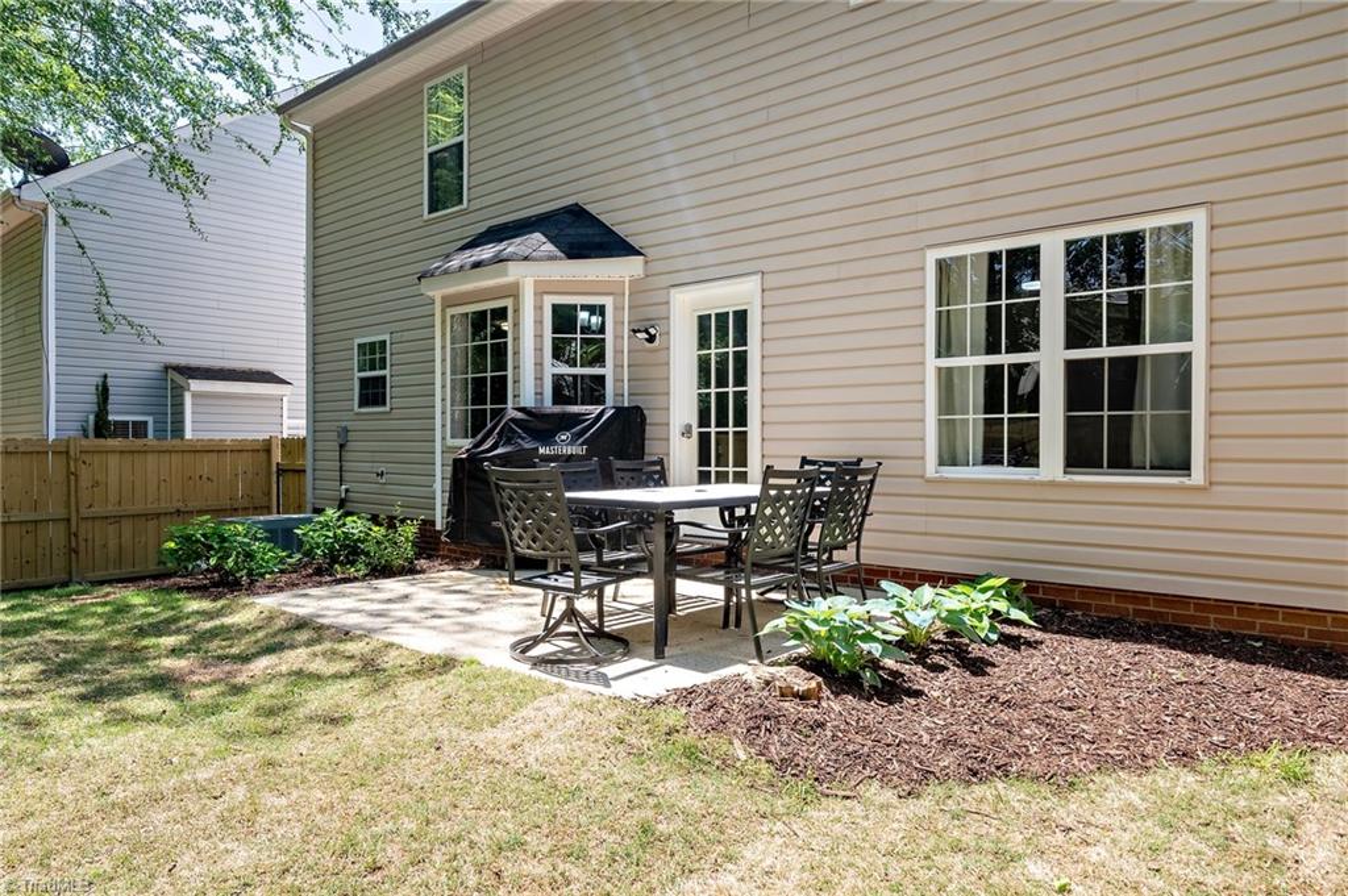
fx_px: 823
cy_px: 448
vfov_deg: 57.1
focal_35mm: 22
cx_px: 674
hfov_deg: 78.6
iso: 640
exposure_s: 1/500
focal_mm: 15
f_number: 7.1
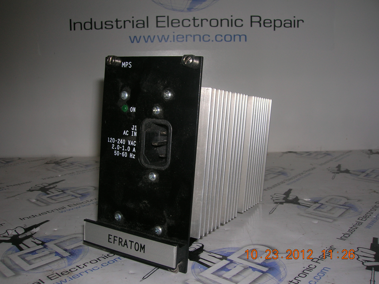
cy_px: 142
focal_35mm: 34
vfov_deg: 41.7
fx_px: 372
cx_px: 190
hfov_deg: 54.0
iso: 50
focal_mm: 5.7
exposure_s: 1/60.1
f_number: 4.9
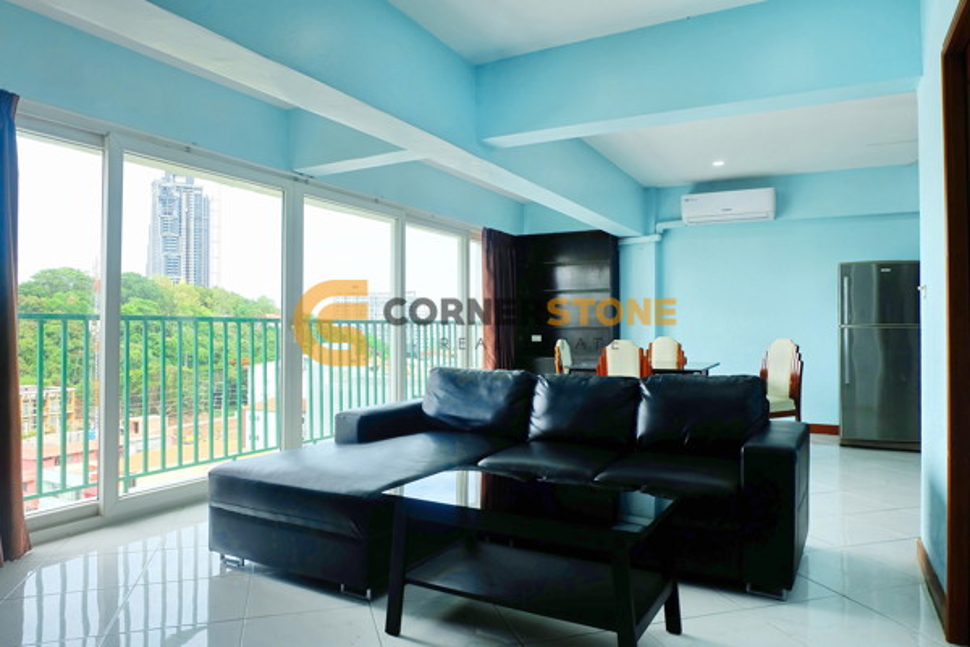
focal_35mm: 24
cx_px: 485
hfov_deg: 73.7
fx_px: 647
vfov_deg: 53.1
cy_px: 324
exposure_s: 1/150
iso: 400
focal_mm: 16
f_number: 6.4
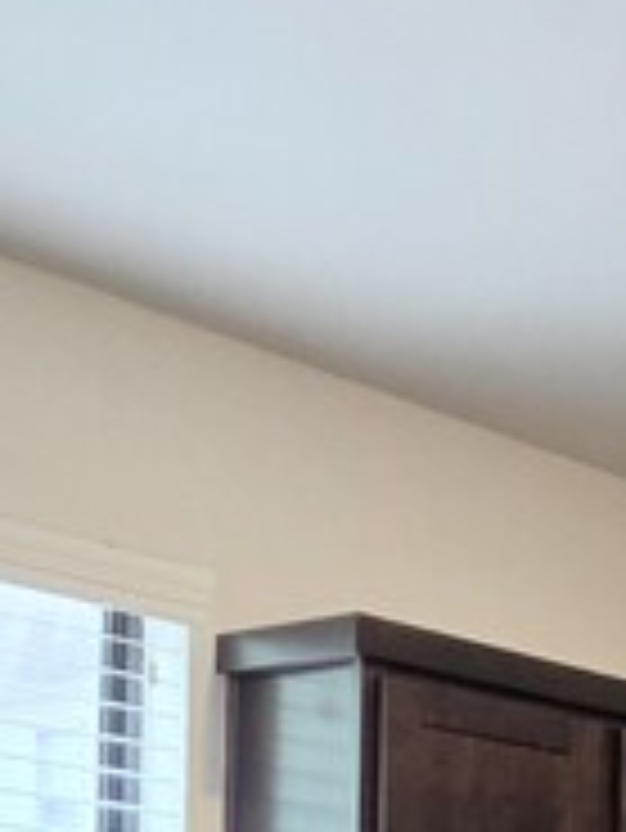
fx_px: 1830
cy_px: 1142
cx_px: 1428
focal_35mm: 76
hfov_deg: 14.3
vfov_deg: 22.4
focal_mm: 2.2
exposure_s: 1/120
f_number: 1.9
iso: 125
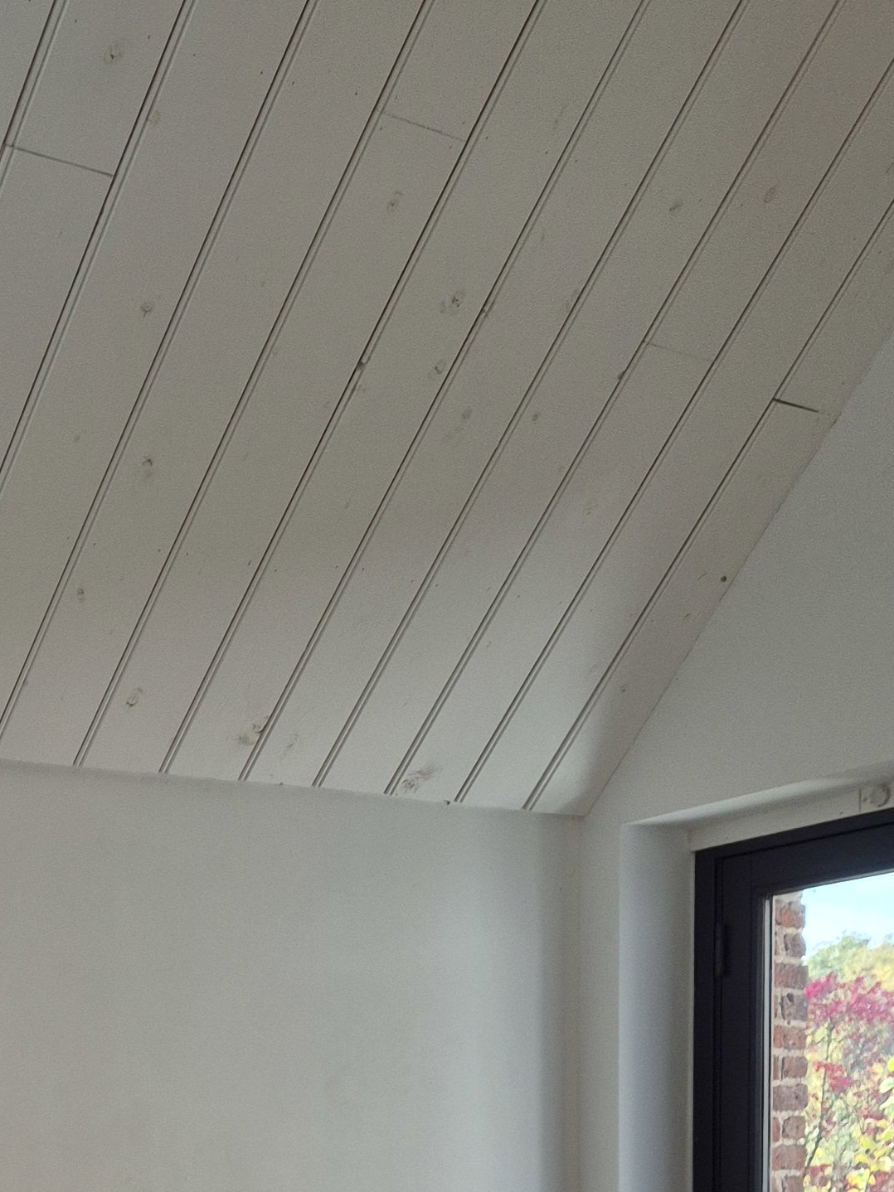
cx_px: -55
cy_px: 1538
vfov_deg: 26.0
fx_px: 2204
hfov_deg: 21.9
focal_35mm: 64
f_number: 1.8
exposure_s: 1/180
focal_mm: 5.4
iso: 50
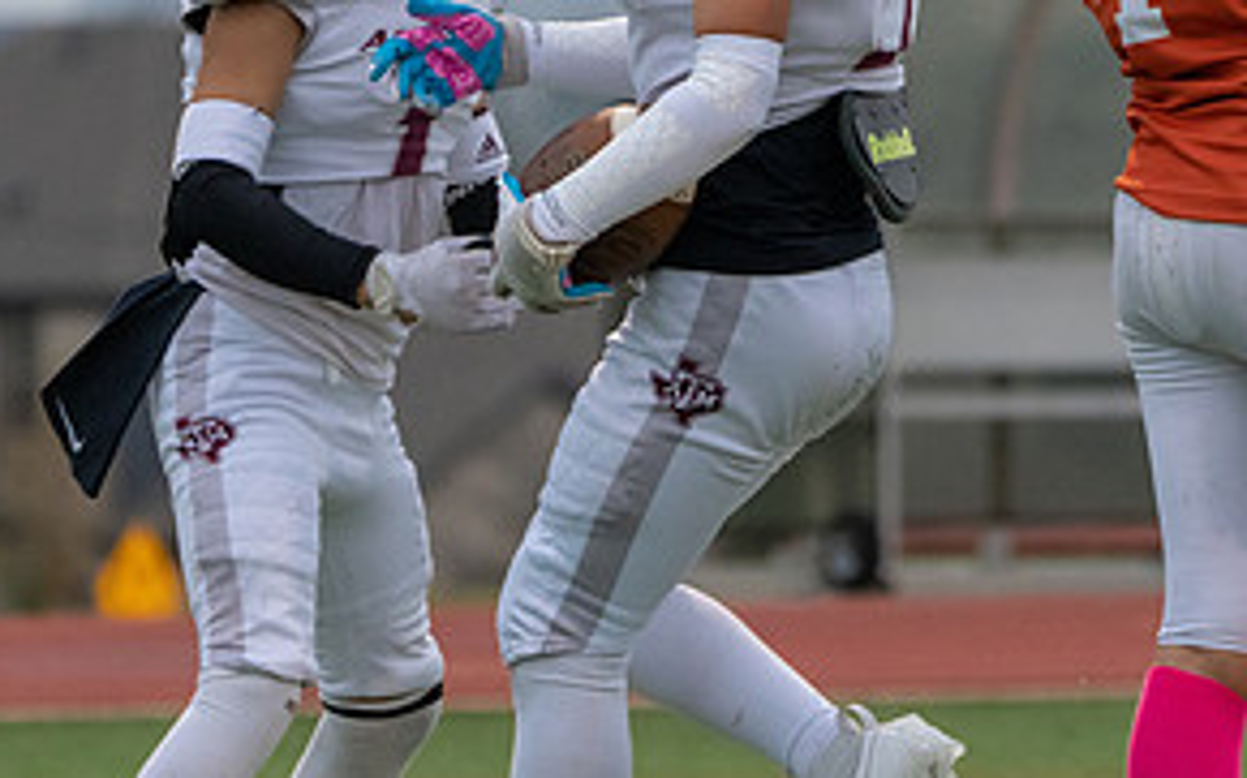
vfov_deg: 2.3
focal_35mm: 560
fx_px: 19024
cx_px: 882
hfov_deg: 3.8
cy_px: 63
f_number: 5.6
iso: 3200
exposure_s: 1/1000
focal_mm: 224
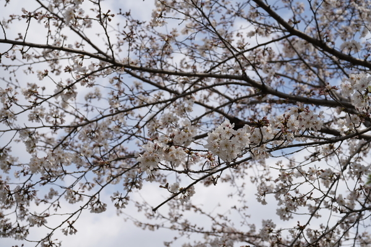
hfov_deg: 33.4
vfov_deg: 22.6
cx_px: 186
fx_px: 618
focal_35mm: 60
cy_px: 124
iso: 100
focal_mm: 60
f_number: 8
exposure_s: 1/400
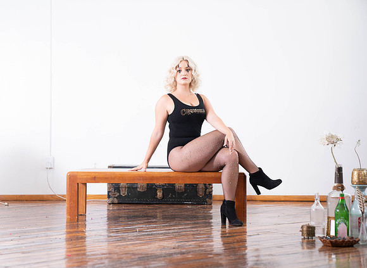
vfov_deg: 19.1
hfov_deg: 25.9
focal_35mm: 76
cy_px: 131
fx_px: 797
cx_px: 162
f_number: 2.8
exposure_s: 1/160
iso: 320
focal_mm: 70
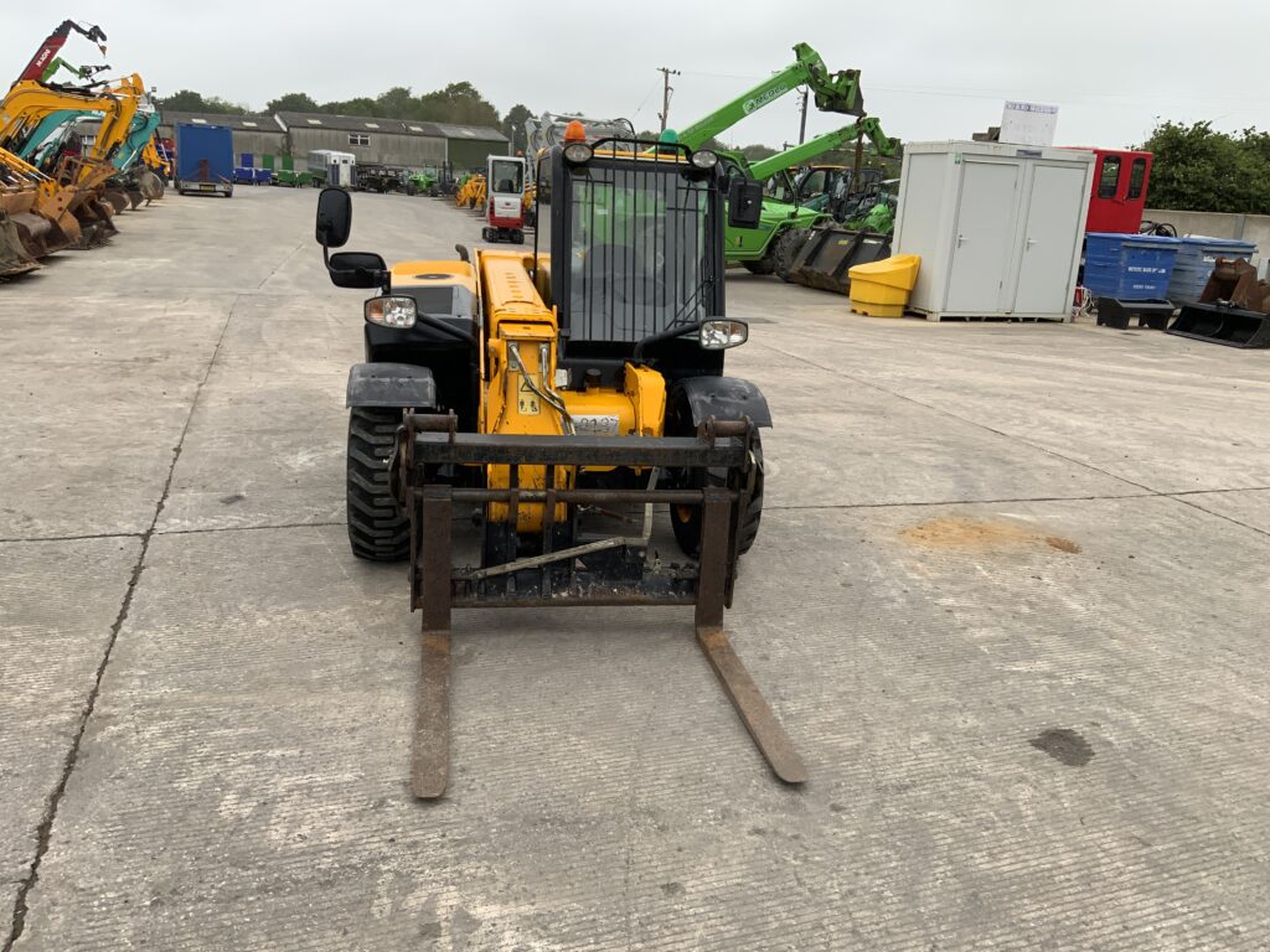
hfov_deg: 61.7
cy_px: 476
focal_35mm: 29
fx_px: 1064
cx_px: 635
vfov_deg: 48.2
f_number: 1.8
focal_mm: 3
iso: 16
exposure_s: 1/322
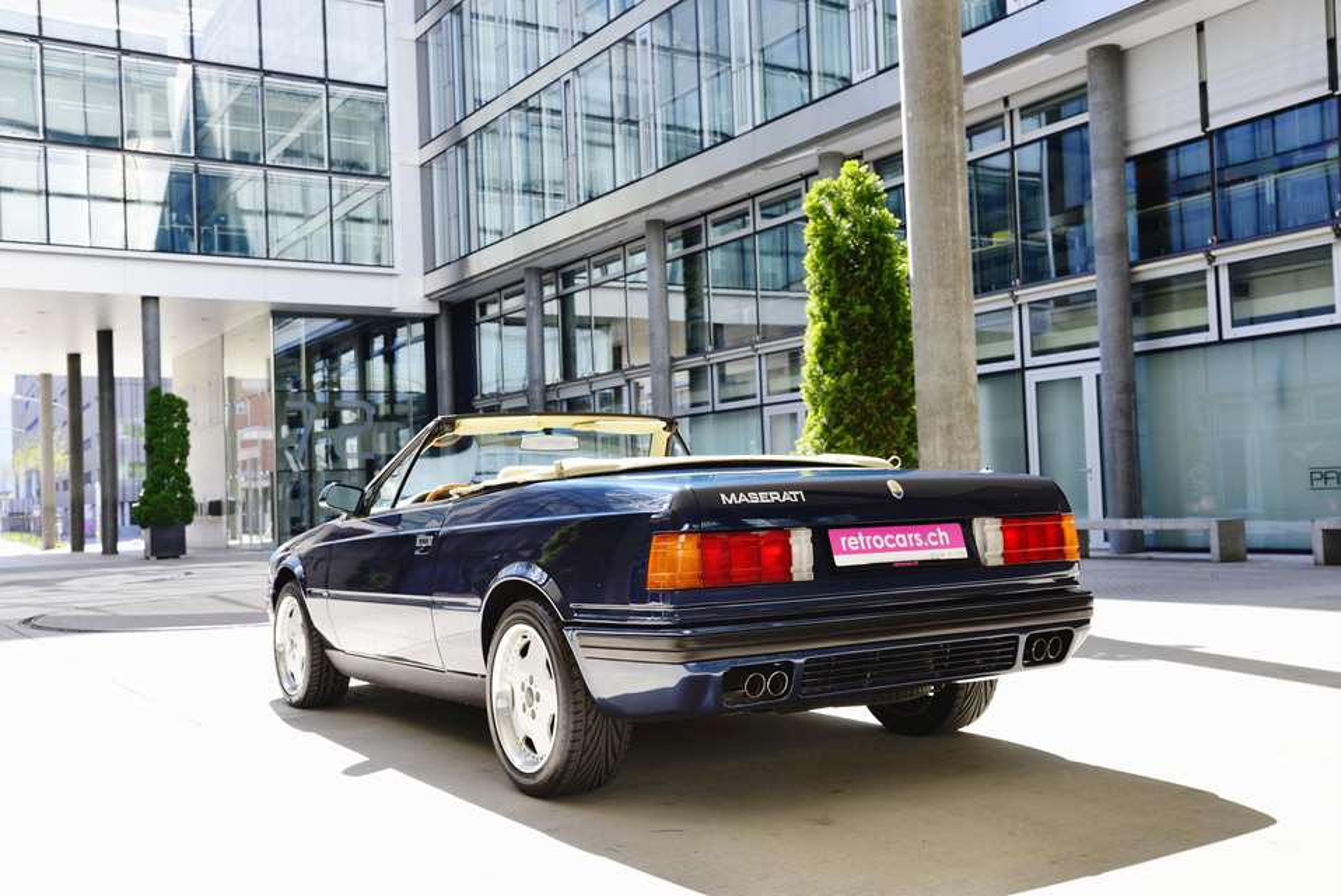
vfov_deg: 38.9
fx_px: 1267
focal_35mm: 34
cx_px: 670
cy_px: 448
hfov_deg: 55.8
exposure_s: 1/160
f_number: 6.3
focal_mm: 34
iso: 200
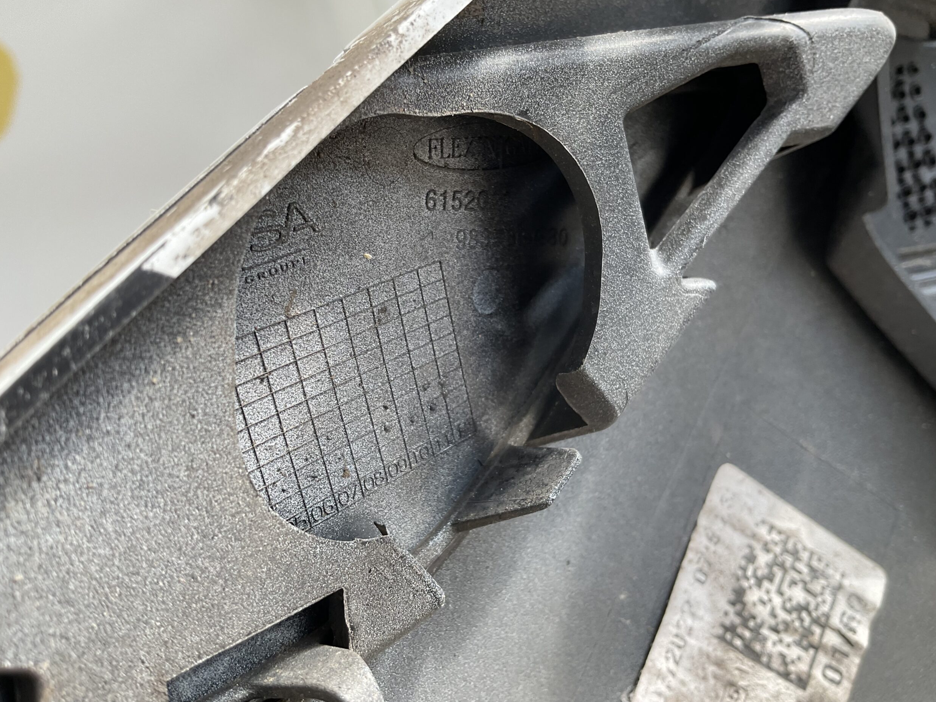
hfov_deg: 60.0
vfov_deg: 46.8
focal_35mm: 30
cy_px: 343
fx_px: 811
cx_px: 463
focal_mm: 3
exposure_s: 1/120
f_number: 1.8
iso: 16
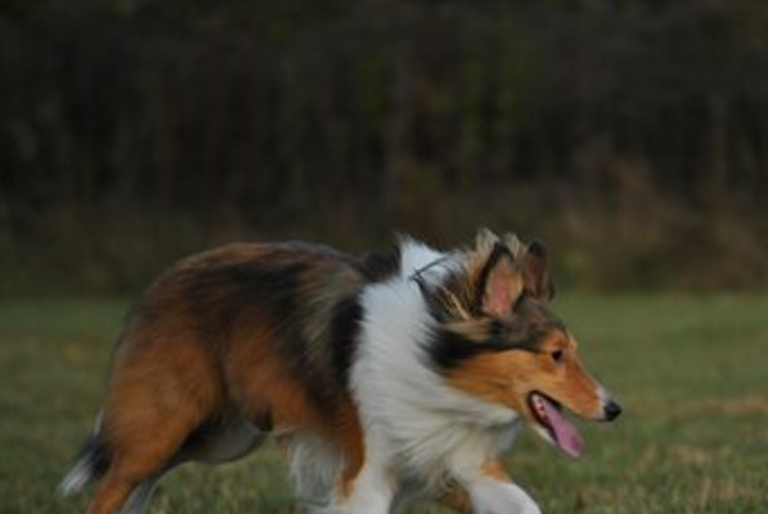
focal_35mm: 435
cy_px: 352
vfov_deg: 3.2
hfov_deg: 4.7
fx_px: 9292
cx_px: 516
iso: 200
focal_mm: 200
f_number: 5.6
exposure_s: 1/800
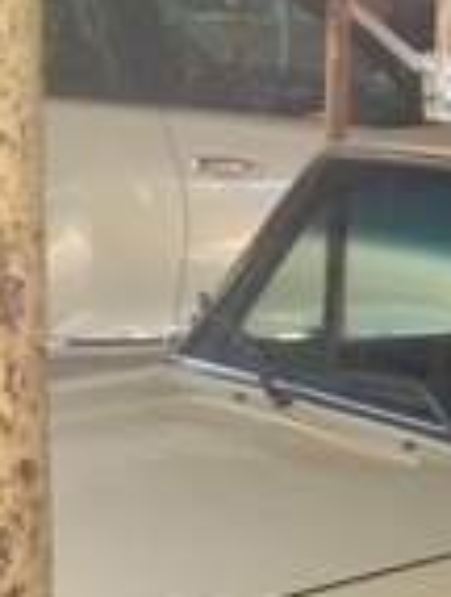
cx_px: 735
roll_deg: -3.7
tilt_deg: -17.9
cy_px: 660
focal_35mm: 121
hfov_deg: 11.6
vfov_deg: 15.8
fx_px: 2093
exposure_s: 1/150
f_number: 2.4
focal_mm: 4.28
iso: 50
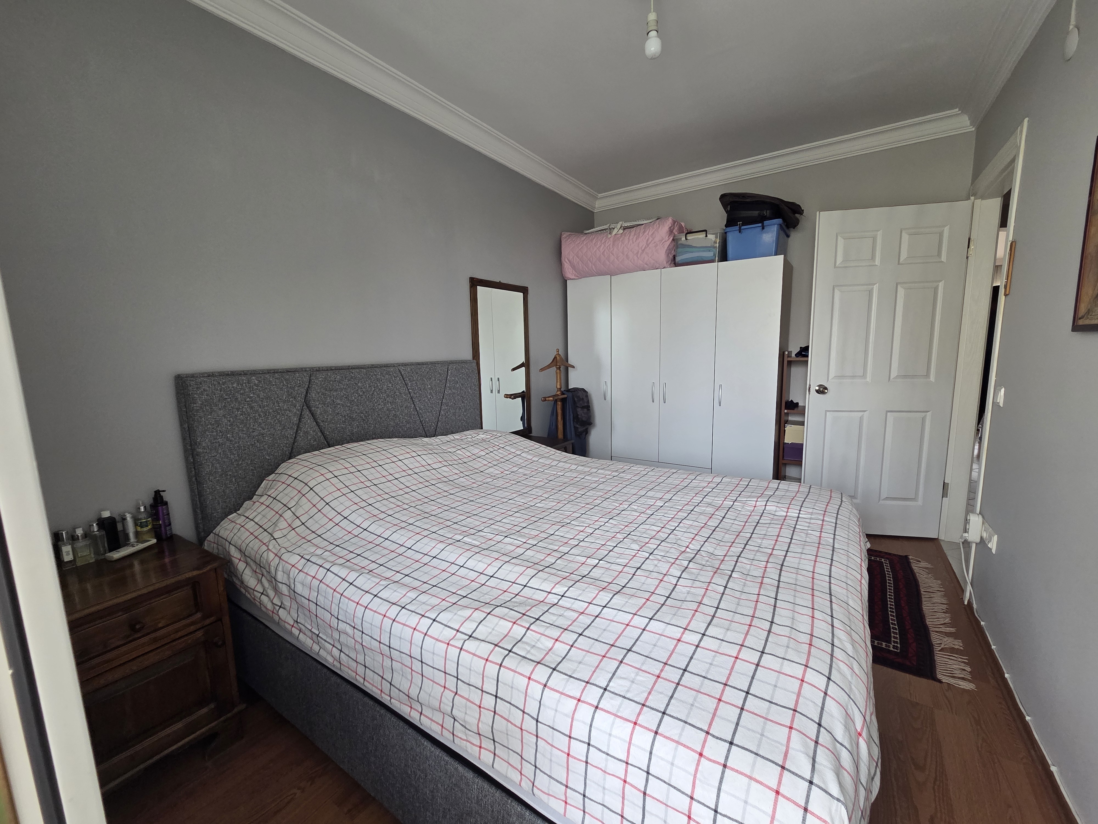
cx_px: 549
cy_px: 412
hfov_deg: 106.2
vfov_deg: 89.9
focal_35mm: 13
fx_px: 412
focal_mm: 2.2
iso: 160
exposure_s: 1/100
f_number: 2.2
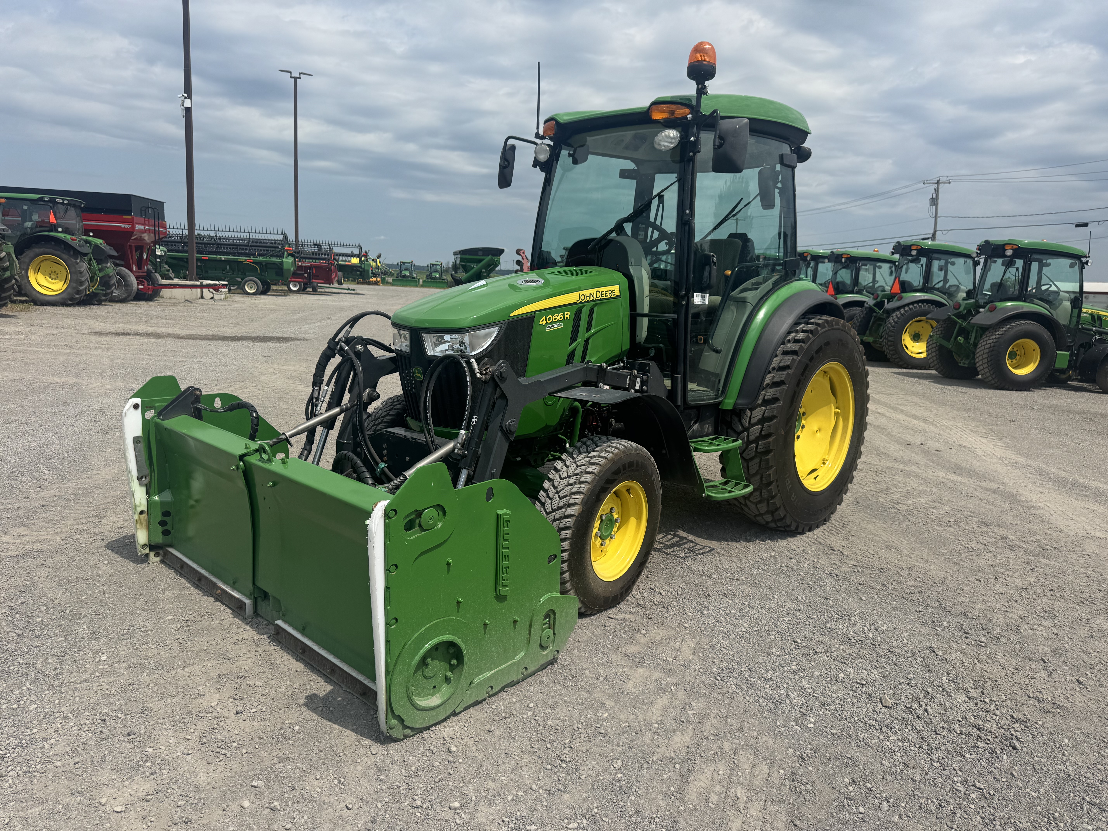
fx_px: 768
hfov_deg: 71.6
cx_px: 554
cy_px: 416
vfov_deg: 56.8
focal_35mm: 24
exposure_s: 1/7092
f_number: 1.78
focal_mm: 6.76
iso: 80
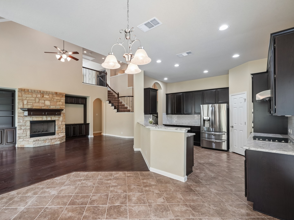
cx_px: 129
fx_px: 144
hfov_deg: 90.6
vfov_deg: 74.7
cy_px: 112
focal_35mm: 17
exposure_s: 1/25
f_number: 8
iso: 800
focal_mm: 15
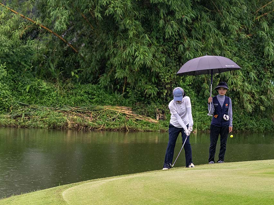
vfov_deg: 6.8
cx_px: 134
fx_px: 1725
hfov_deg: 9.1
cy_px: 103
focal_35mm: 218
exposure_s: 1/800
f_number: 5.6
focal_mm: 200
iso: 800
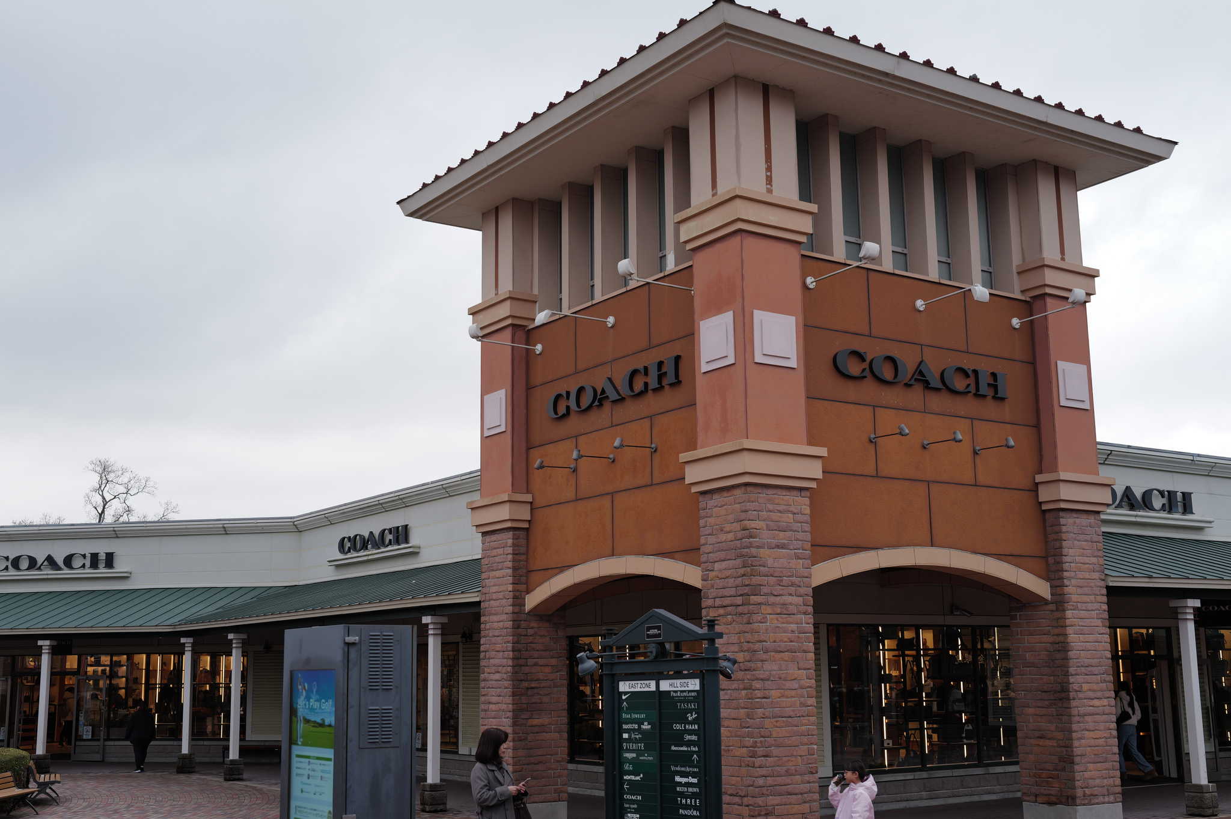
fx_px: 1469
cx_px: 616
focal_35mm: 43
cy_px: 410
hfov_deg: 45.5
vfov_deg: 31.2
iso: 100
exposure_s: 1/160
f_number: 4
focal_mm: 43
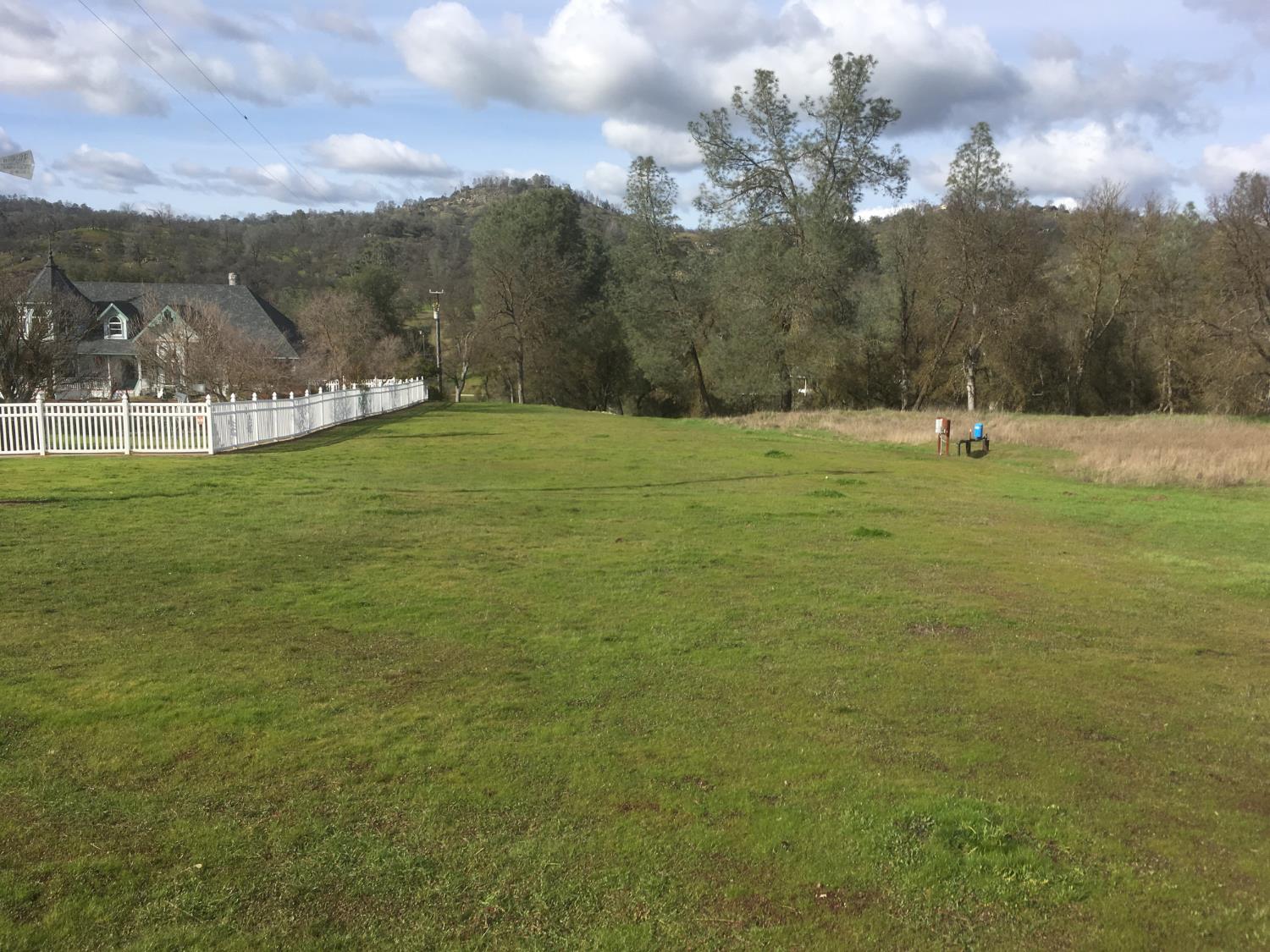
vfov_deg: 48.2
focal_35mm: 29
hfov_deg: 61.7
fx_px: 1064
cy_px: 476
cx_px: 635
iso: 25
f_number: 2.2
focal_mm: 4.15
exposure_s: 1/1789
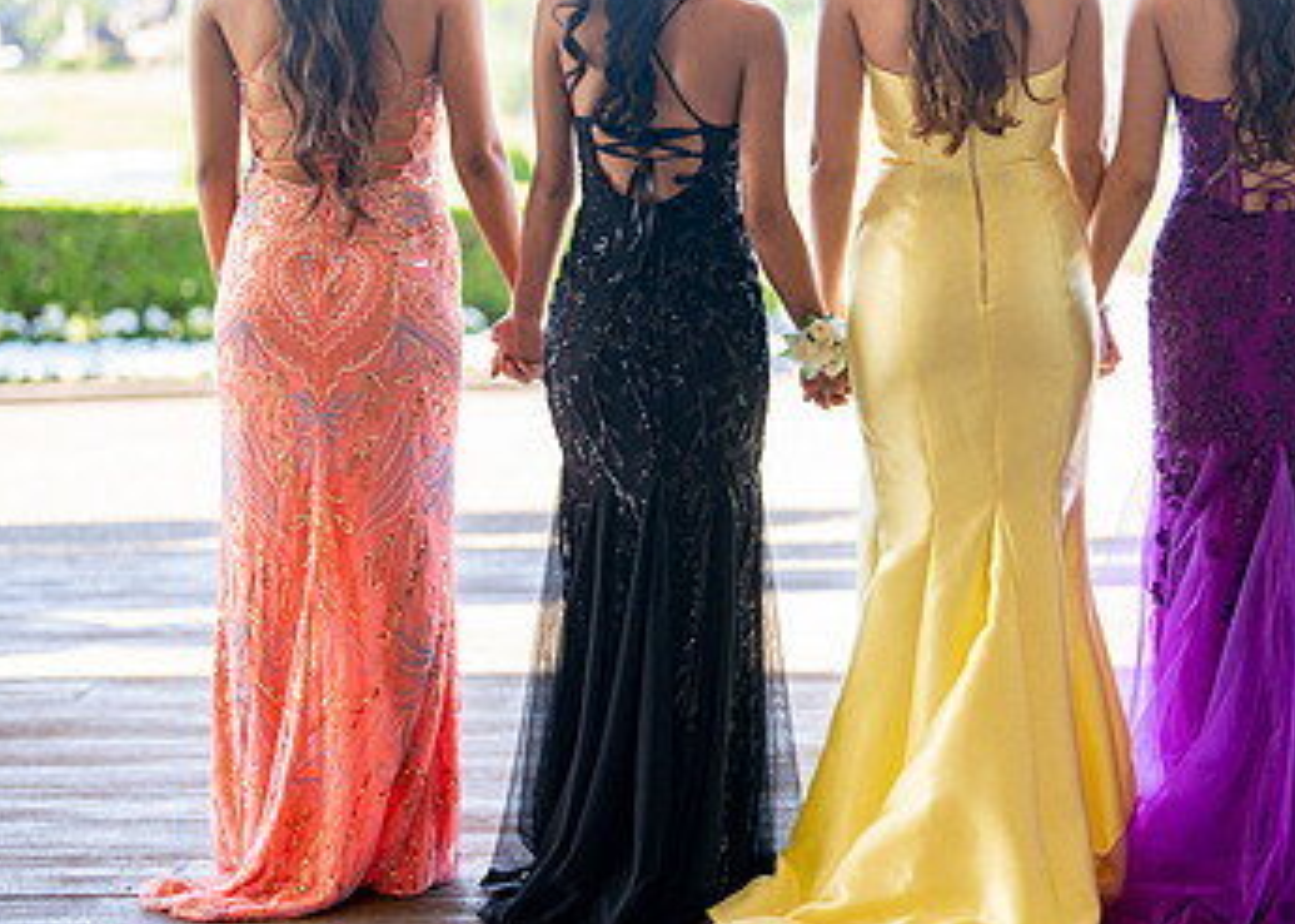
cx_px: 974
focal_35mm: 91
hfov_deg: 21.7
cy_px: 330
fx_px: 3345
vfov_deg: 15.7
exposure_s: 1/640
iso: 160
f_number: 1.3
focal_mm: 50
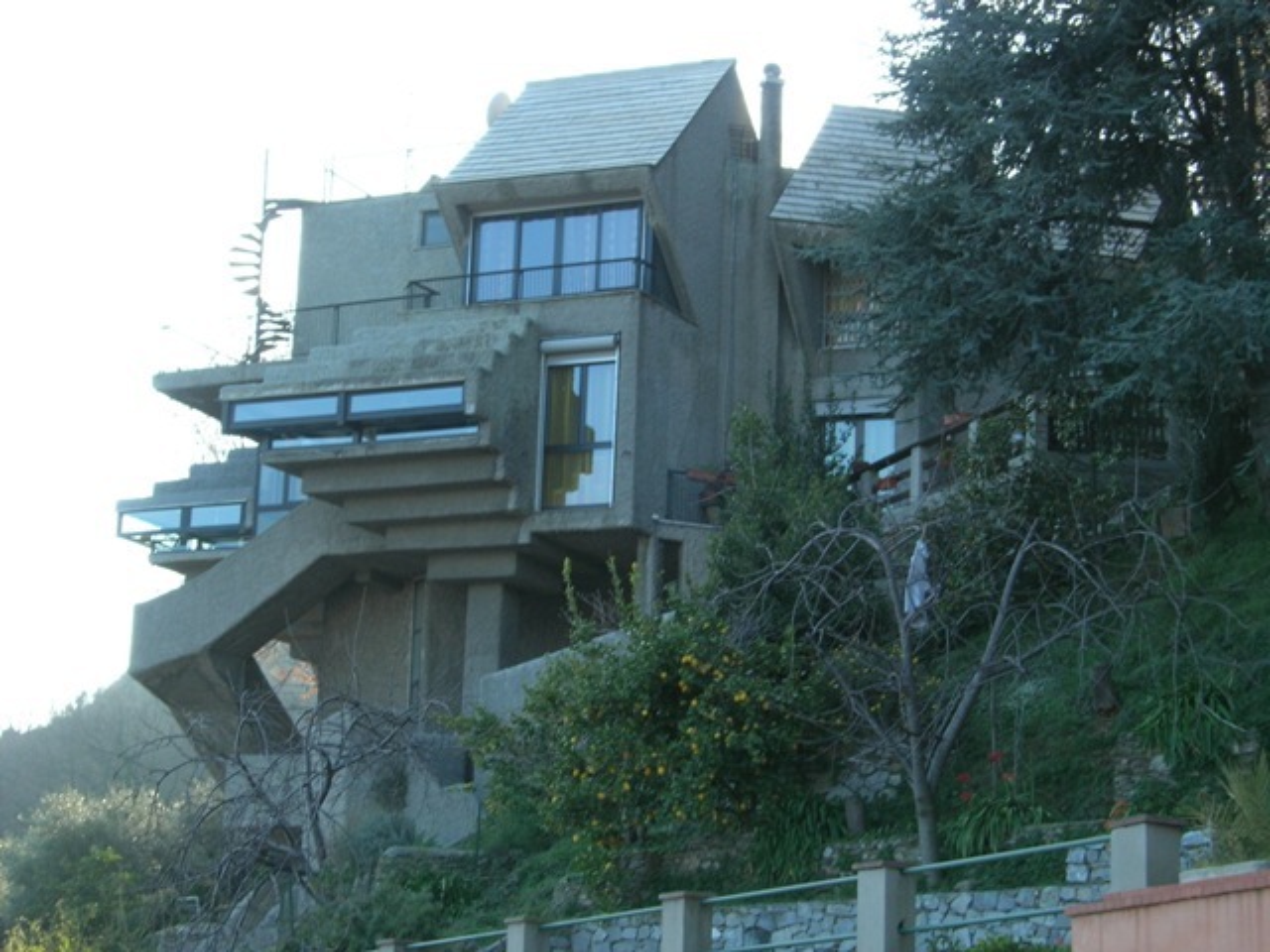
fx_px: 3008
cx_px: 635
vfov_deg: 18.0
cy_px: 476
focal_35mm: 82
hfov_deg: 23.8
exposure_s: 1/69.4
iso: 78
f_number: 6.8
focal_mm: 17
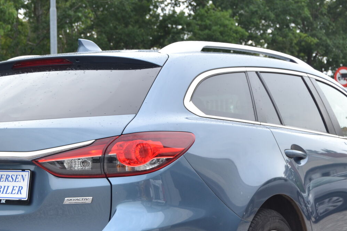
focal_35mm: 89
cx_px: 157
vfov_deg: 15.3
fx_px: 857
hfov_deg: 22.9
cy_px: 188
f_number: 5.6
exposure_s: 1/125
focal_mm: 31
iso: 100
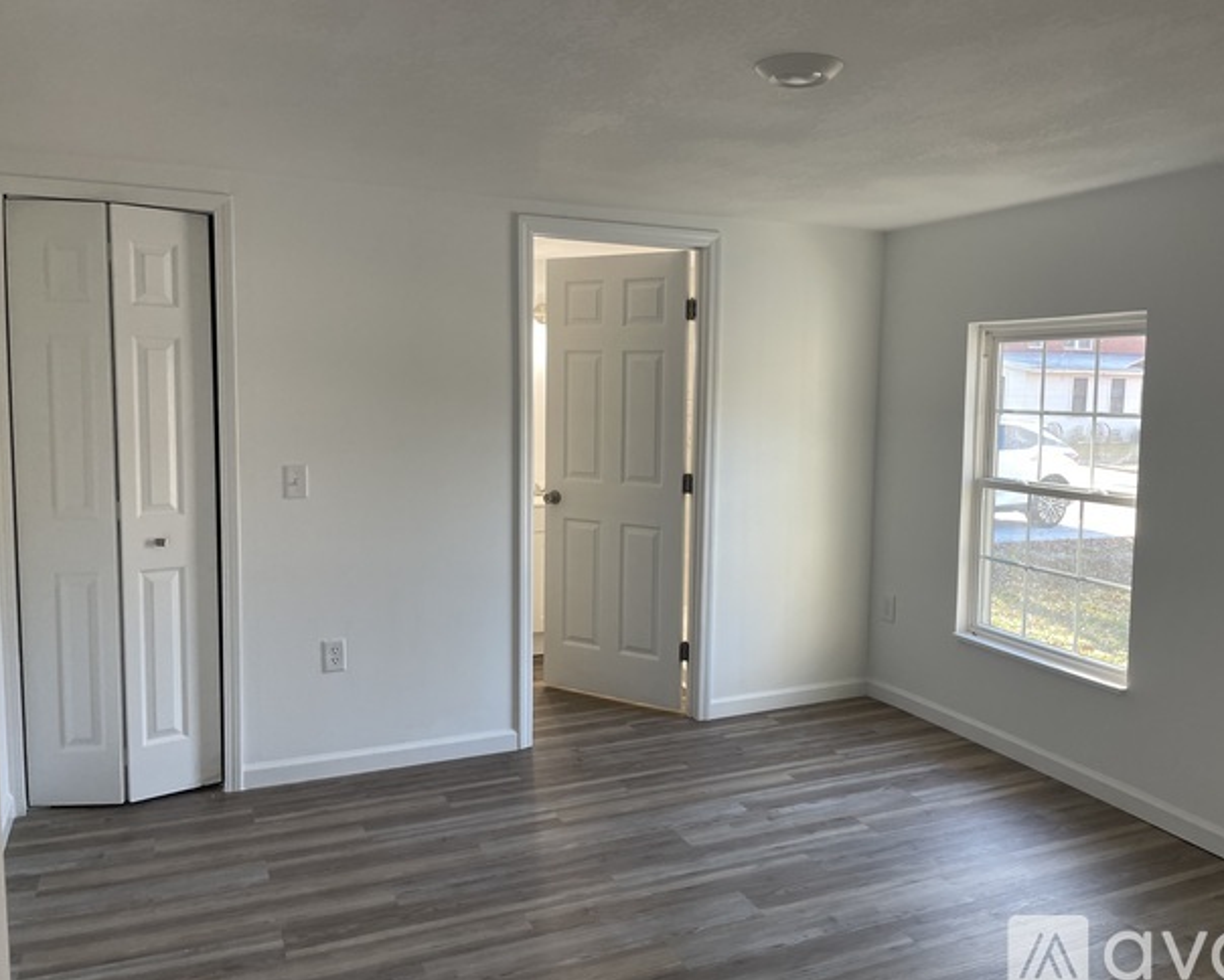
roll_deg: -1.0
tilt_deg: -5.8
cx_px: 660
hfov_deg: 62.1
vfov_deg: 51.6
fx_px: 1015
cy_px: 490
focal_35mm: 28
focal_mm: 4.2
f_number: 1.6
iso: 100
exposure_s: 1/120
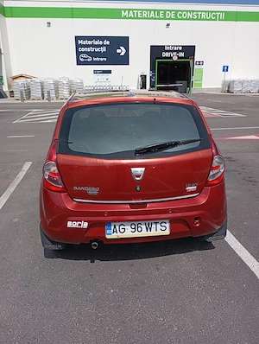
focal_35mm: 28
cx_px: 130
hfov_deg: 49.9
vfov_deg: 63.4
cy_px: 172
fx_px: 278
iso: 100
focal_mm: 4.27
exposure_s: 1/806
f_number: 1.8
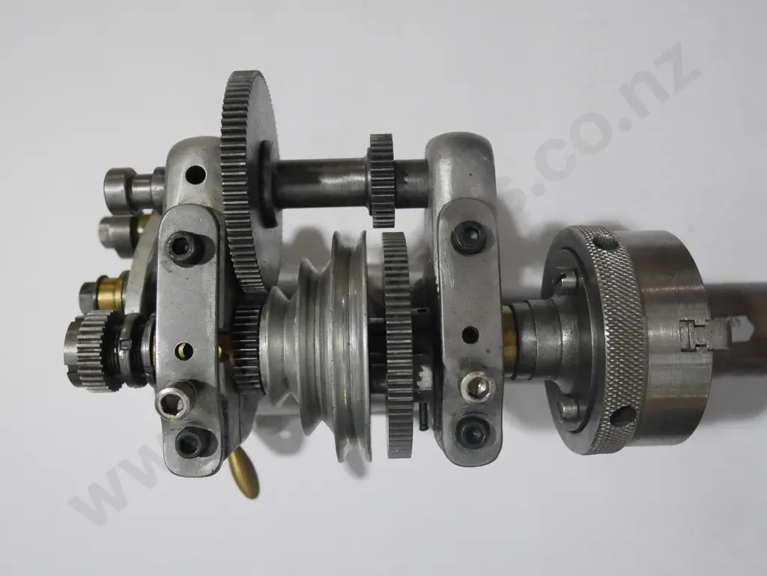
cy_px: 288
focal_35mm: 30
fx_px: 665
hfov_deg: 59.9
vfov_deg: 46.8
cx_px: 384
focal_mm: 15
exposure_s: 1/200
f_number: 4
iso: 3200
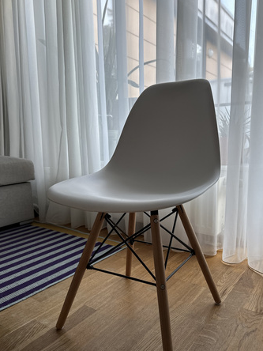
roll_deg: +0.9
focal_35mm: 27
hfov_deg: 51.2
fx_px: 274
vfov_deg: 65.2
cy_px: 193
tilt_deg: -9.9
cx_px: 147
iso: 125
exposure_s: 1/100
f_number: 1.78
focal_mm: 6.86
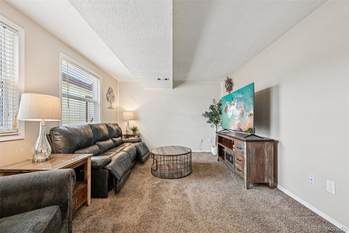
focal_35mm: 14
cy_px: 116
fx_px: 136
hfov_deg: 104.3
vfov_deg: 81.2
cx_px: 174
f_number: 8
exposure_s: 1/15
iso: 320
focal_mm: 14
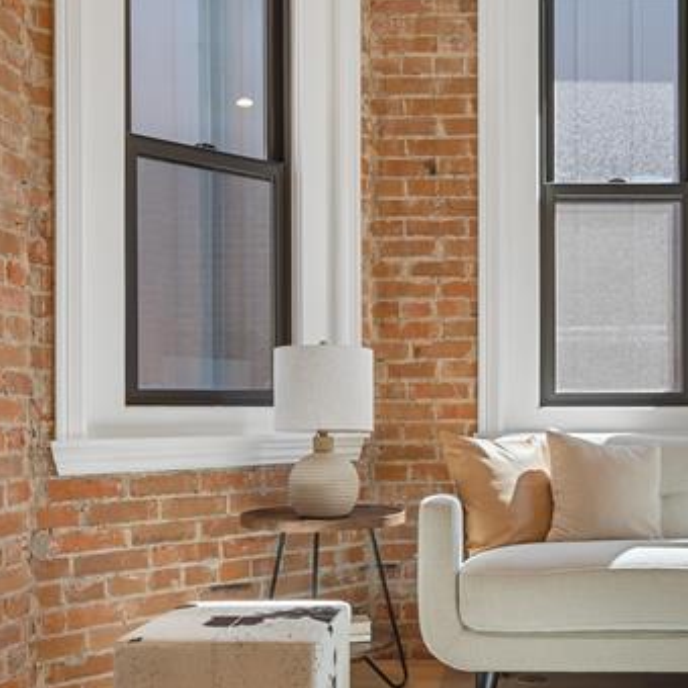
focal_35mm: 40
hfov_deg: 40.4
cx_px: 534
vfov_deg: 41.8
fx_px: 899
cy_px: 394
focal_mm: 17
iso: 80
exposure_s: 1/1.25
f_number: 9
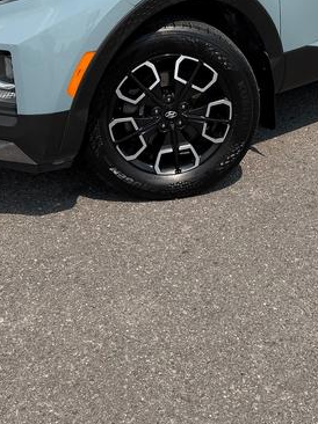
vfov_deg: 28.7
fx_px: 773
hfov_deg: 23.0
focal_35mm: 63
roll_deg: +1.4
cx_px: 238
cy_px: -3
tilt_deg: -11.5
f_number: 1.78
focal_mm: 6.76
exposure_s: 1/6711
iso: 80
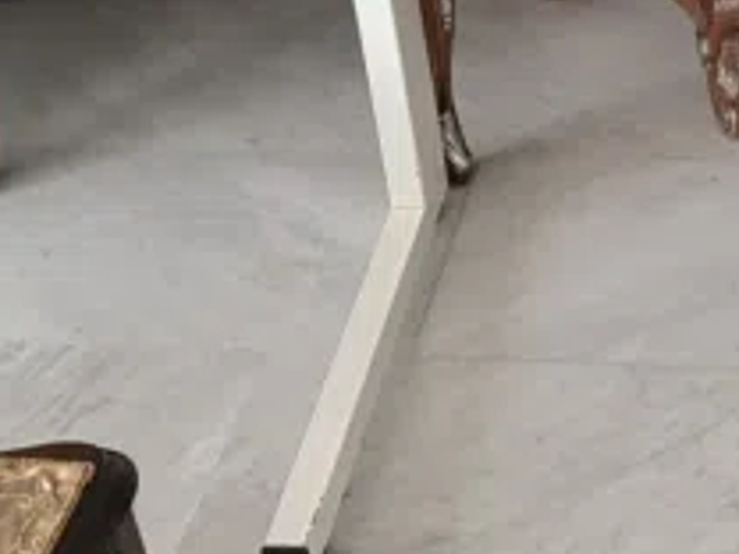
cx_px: 721
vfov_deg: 18.1
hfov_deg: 25.2
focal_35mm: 74
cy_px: -231
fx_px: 1580
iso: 800
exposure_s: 1/58
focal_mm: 6.76
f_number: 1.78
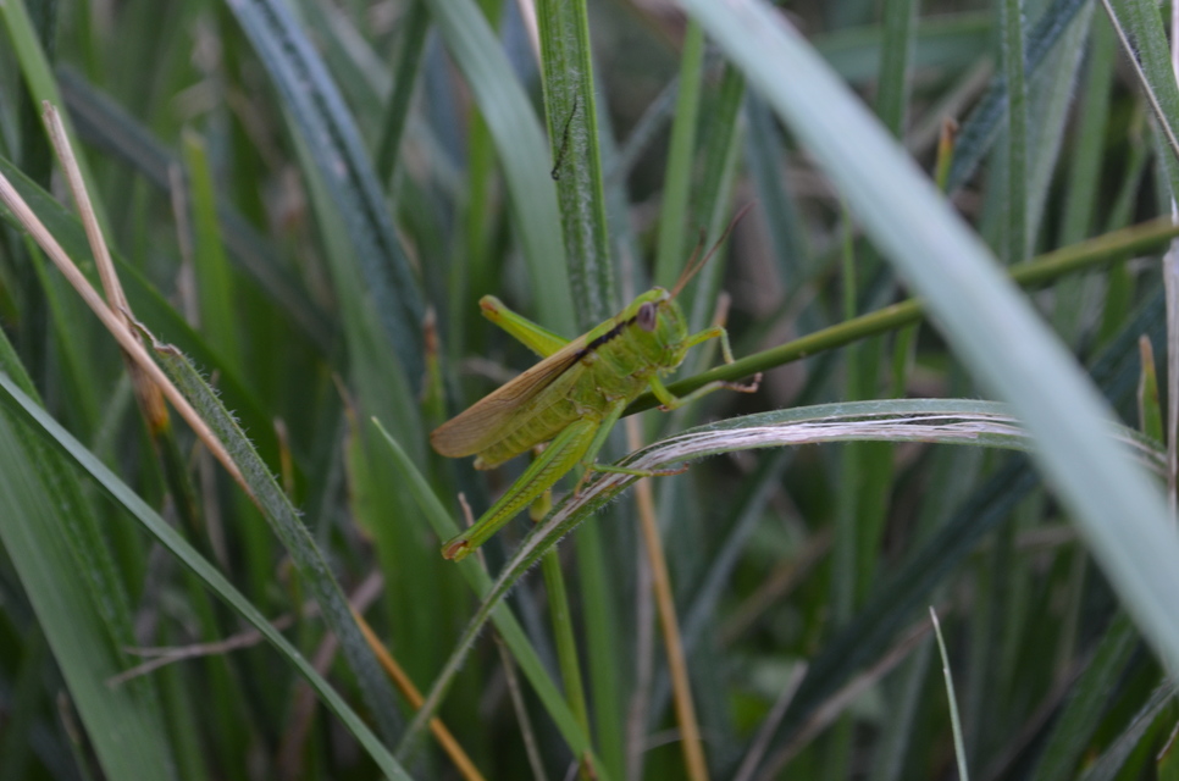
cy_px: 390
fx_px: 2697
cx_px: 590
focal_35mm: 82
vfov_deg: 16.5
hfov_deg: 24.7
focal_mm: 55
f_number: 8
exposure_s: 1/60
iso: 400
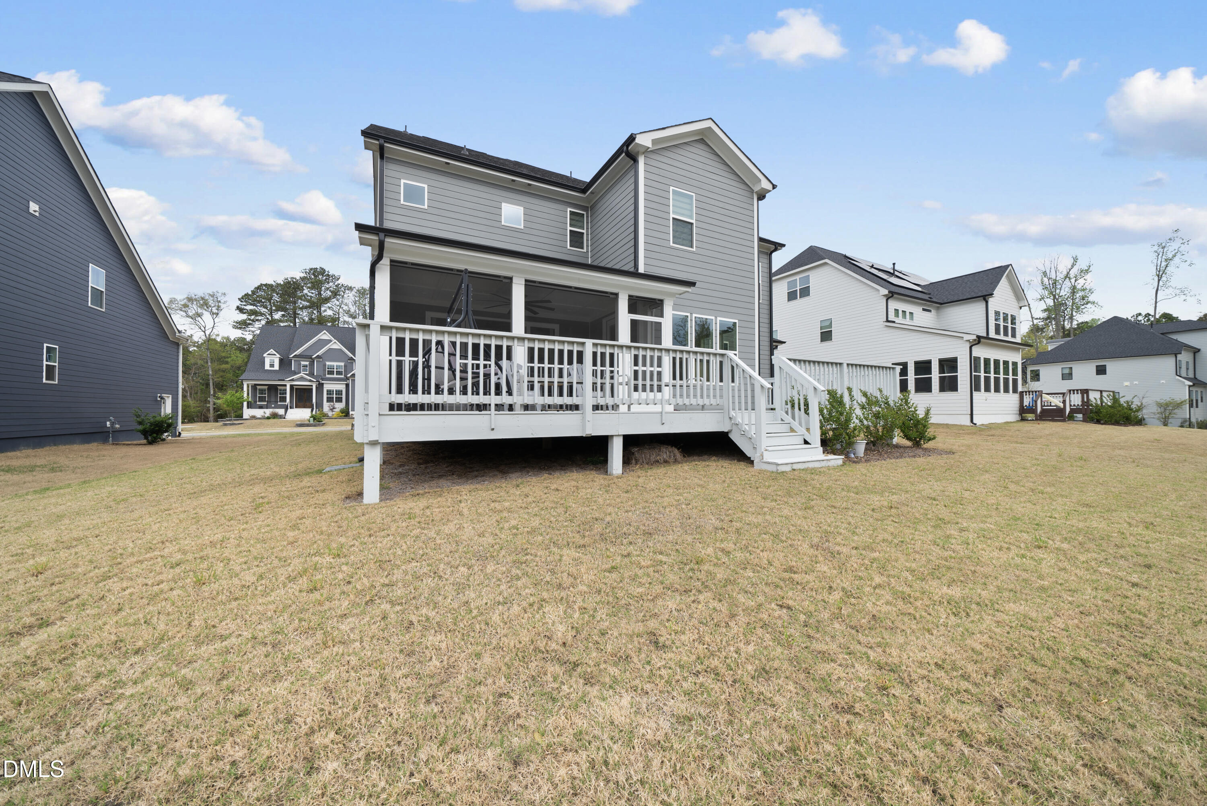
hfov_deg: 112.6
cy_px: 403
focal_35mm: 12
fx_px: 402
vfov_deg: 90.1
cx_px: 604
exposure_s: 1/30
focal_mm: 12
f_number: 7.1
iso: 80
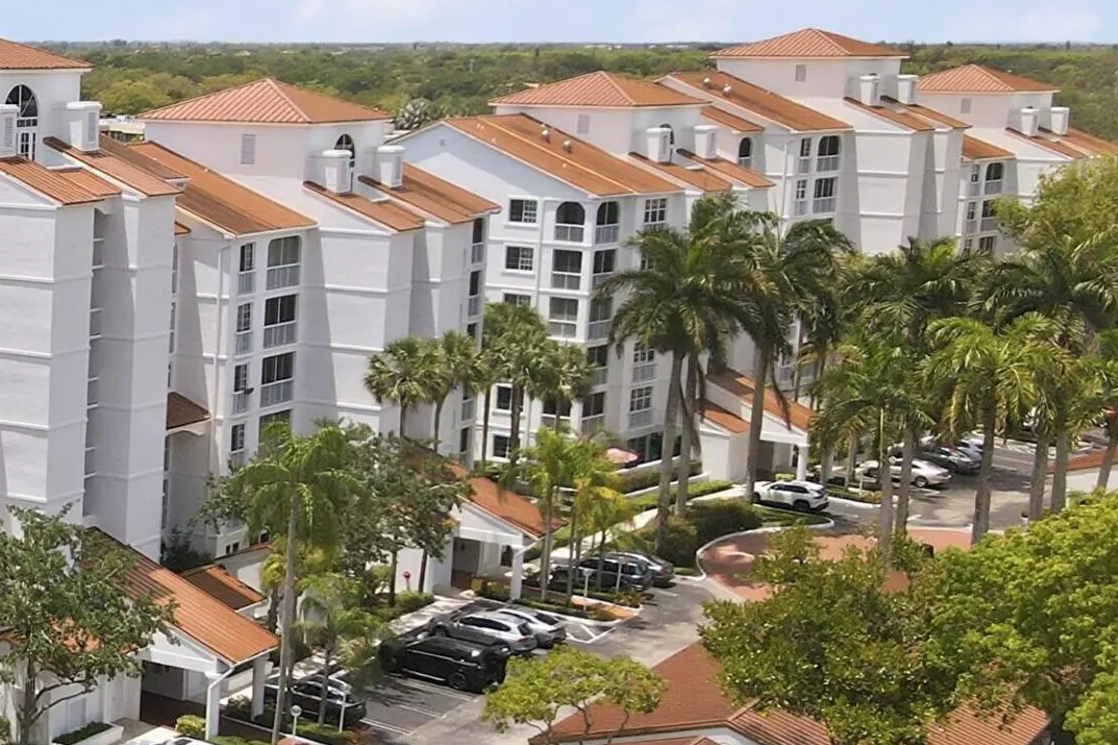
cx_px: -346
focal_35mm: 67
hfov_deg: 25.7
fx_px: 2080
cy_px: 381
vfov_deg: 20.3
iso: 110
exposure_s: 1/20
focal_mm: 4.5
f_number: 2.8
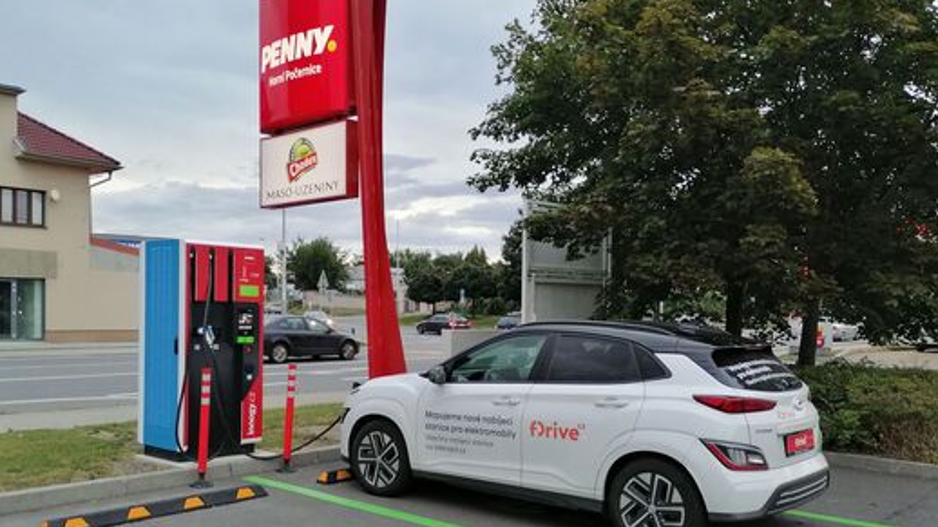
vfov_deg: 33.5
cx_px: 469
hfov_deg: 56.6
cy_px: 331
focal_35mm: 35
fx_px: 870
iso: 100
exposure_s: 1/33.3
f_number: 1.8
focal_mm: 5.3
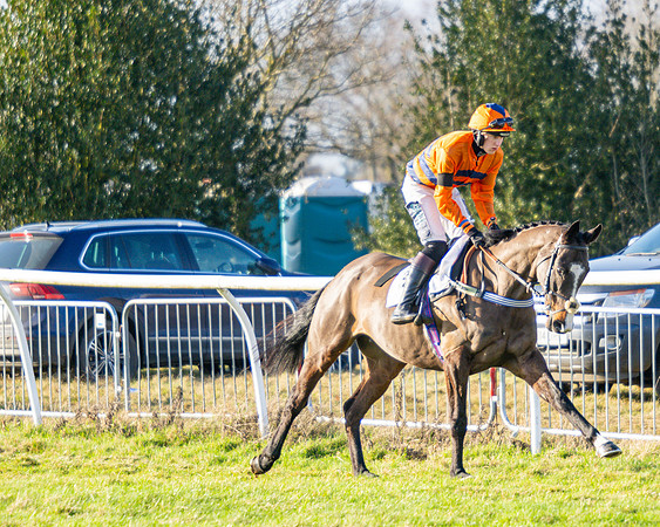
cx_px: 413
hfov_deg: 7.0
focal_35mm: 278
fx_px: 5426
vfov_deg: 5.6
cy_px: 290
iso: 200
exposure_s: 1/1600
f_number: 2.8
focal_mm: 135
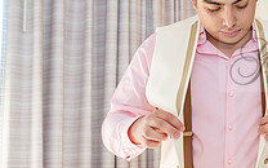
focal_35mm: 91
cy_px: 61
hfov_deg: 21.1
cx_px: 331
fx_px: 665
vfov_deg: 14.3
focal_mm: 32
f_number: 3.5
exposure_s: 1/250
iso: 500
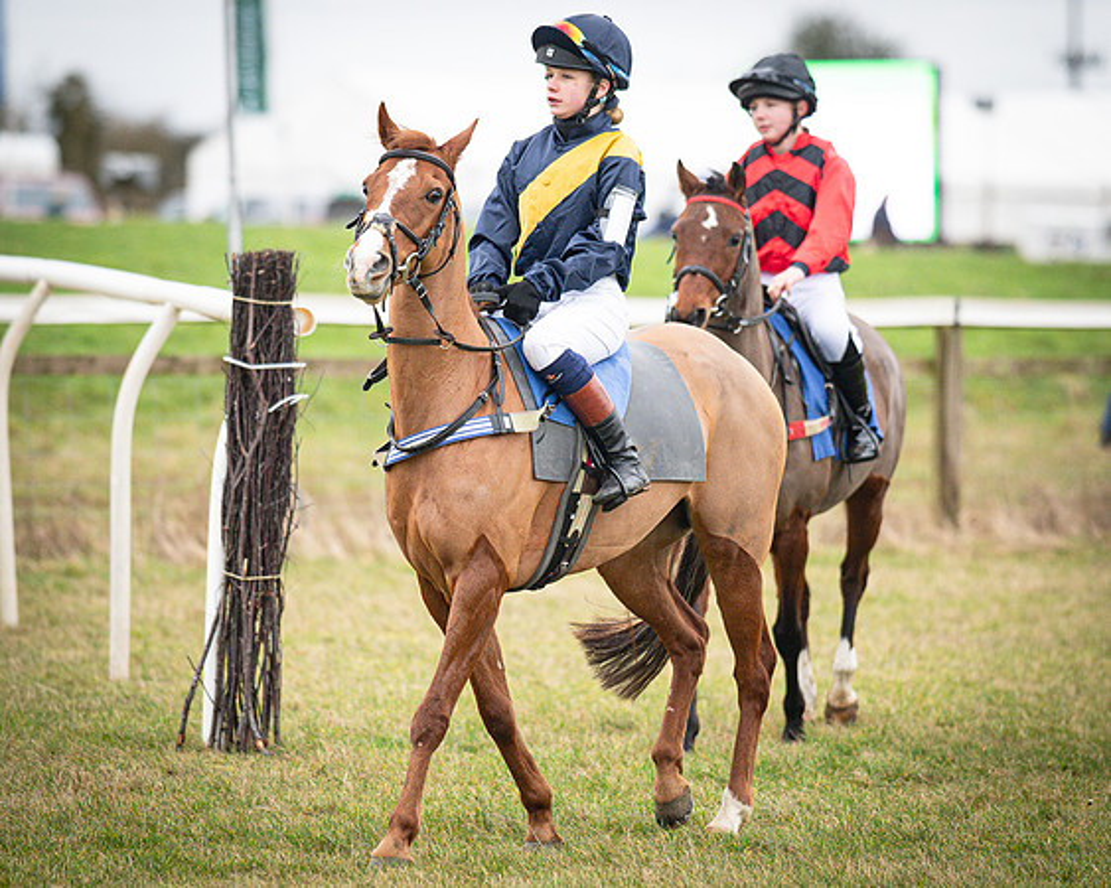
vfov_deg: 6.1
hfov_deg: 7.6
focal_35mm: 256
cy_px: 431
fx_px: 8398
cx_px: 560
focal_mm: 135
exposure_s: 1/1200
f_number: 1.9
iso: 800
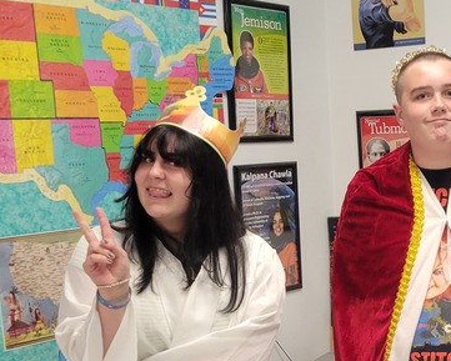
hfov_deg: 25.2
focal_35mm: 72
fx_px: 961
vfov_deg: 21.0
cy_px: 295
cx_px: 447
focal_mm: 5.4
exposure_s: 1/60
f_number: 1.8
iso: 250
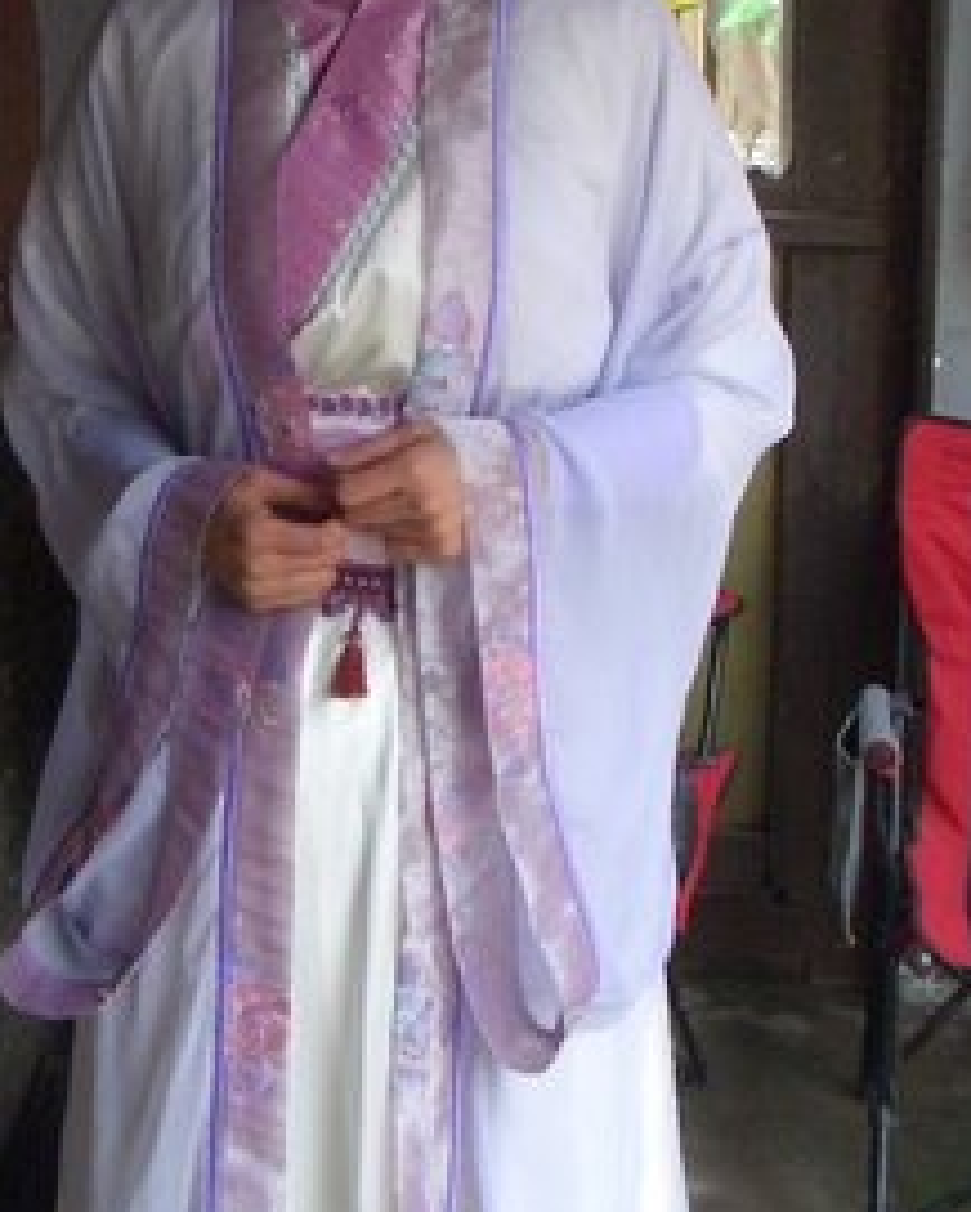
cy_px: 277
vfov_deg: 29.5
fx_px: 2262
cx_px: 400
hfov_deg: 24.2
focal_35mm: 63
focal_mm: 5.8
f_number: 2.6
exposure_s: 1/50
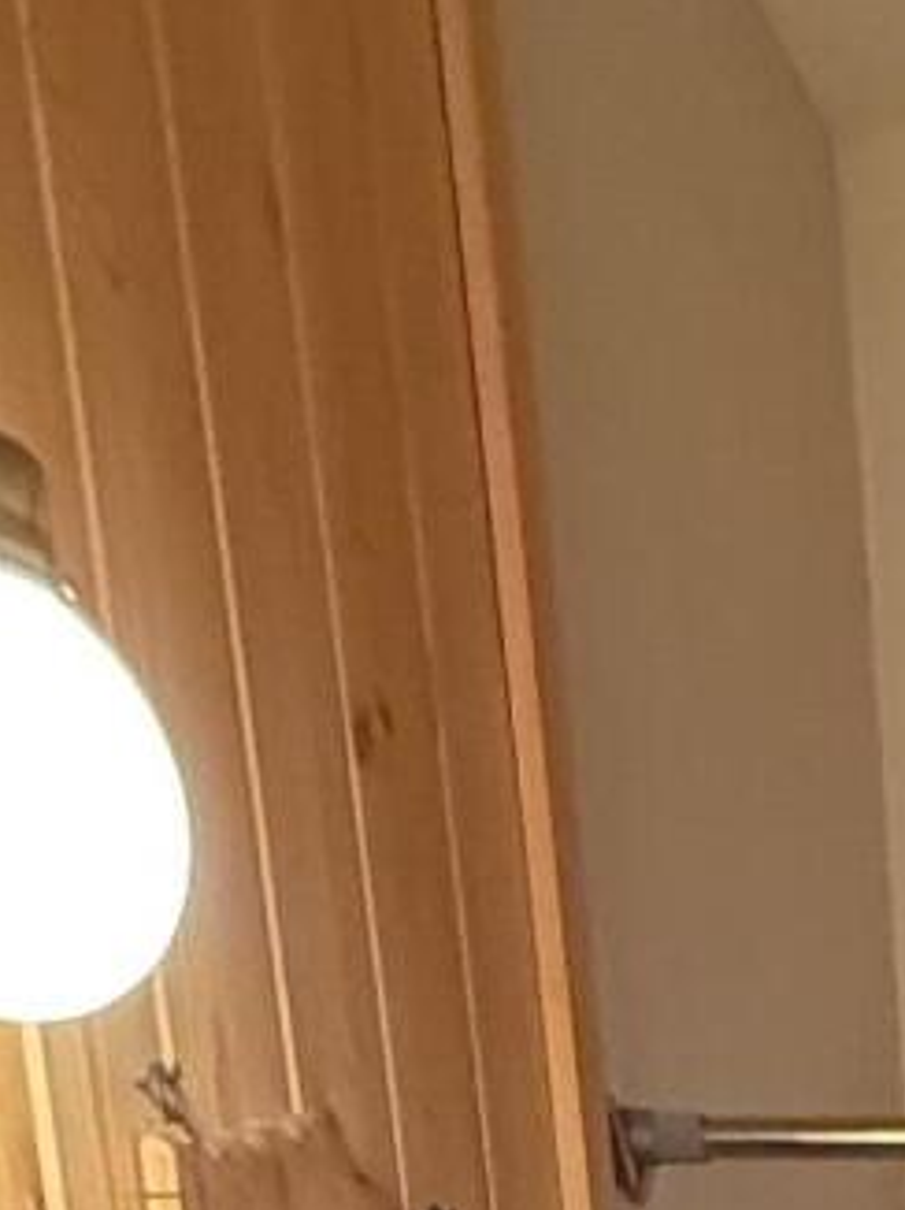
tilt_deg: -17.1
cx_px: 1647
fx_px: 3002
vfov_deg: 14.5
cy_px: 2925
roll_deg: +0.1
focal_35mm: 86
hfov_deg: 14.9
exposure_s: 1/60
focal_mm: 2.22
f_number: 2.2
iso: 640
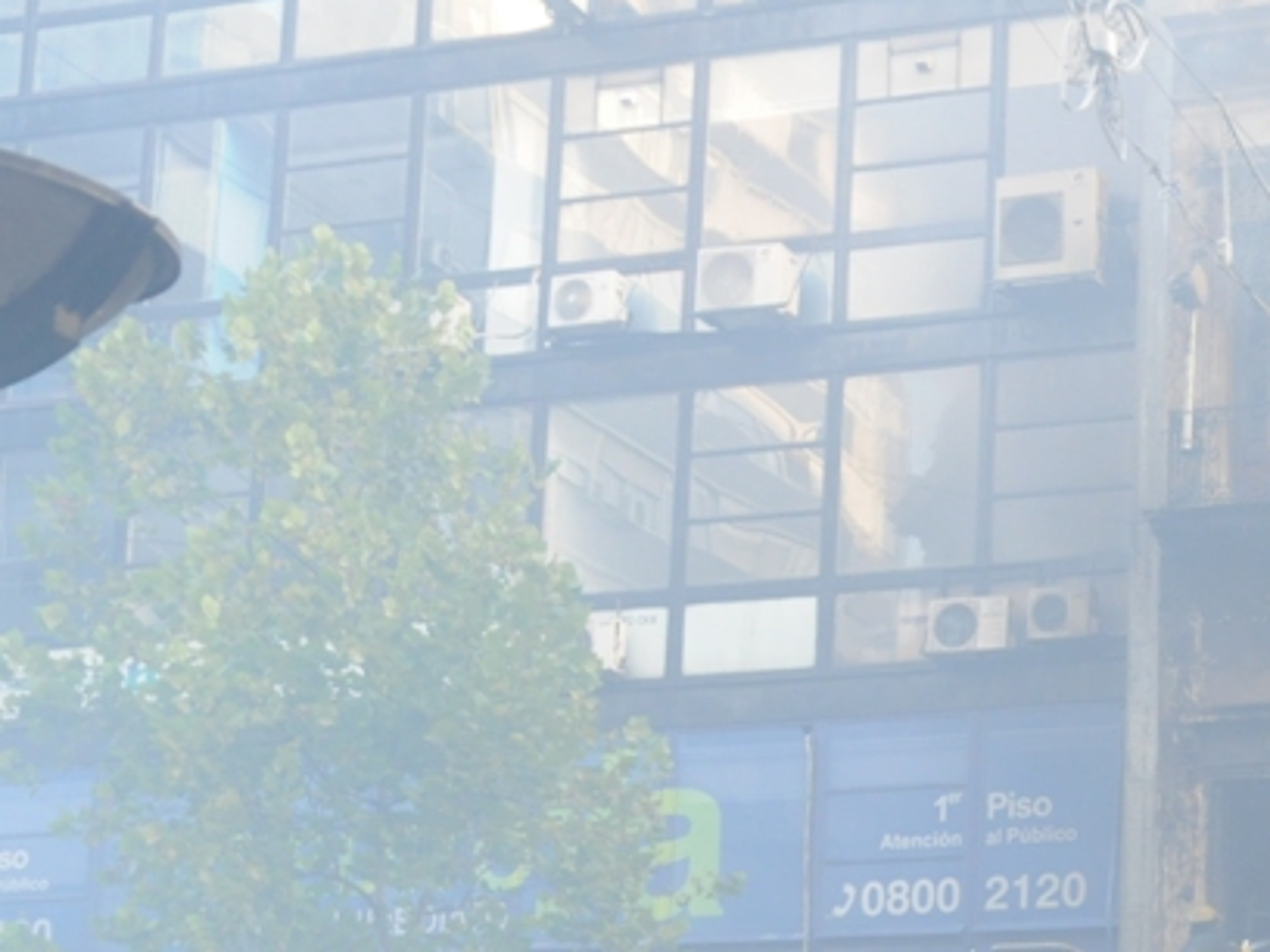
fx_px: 3053
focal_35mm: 83
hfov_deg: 22.0
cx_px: 1469
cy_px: 996
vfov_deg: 17.3
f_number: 3.2
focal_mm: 23
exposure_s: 1/320
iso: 800
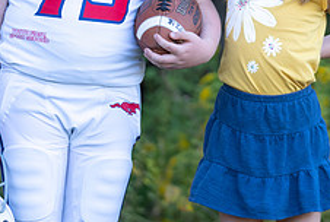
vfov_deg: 3.7
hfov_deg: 5.4
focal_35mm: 378
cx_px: 195
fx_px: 3474
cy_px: -23
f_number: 2.8
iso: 200
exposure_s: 1/320
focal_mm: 138
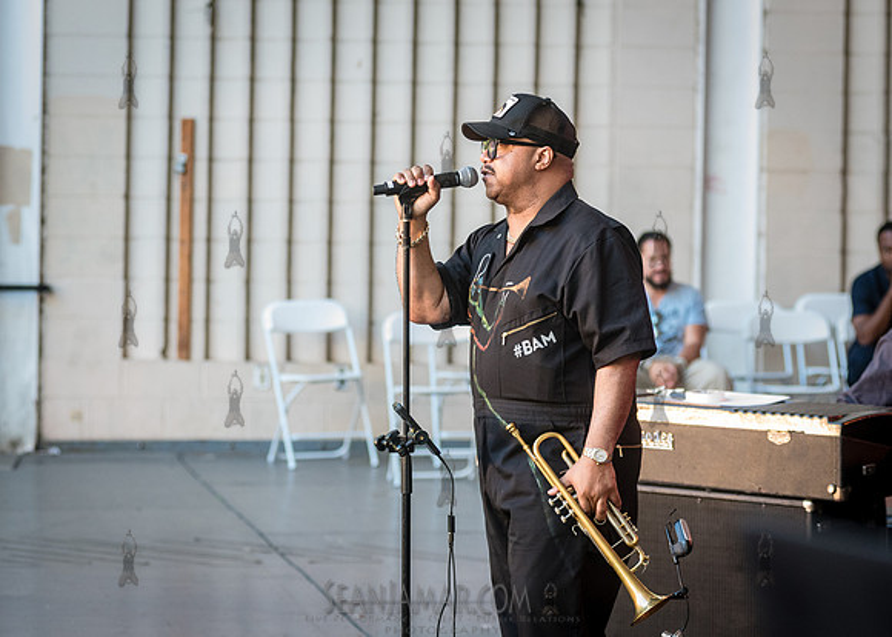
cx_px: 450
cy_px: 243
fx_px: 3671
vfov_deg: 9.9
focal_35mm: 145
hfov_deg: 13.9
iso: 3200
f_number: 4
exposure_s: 1/400
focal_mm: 112
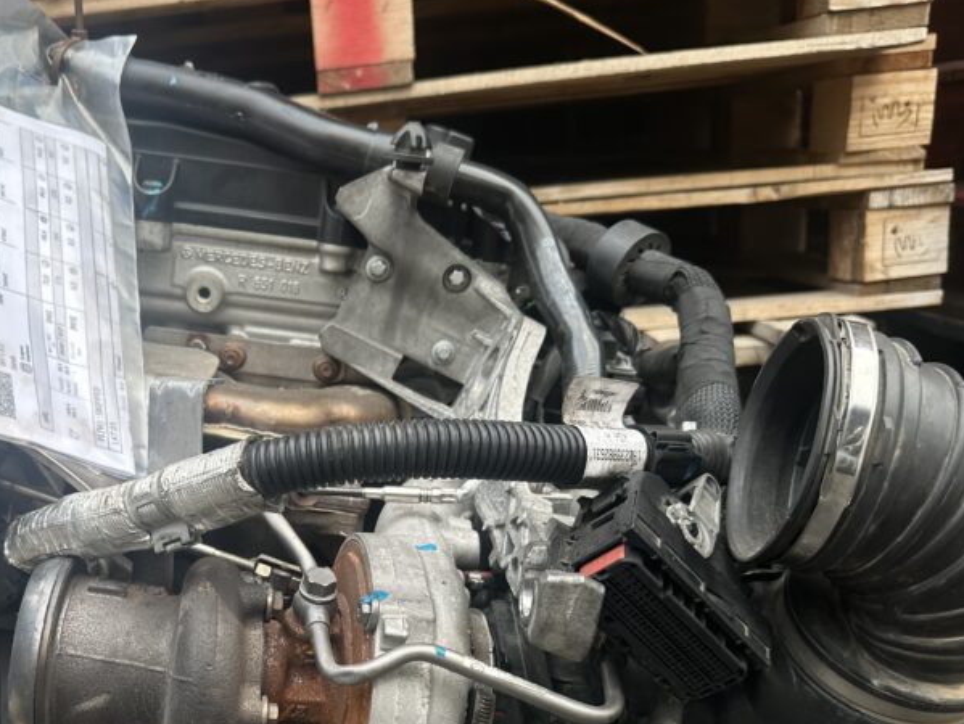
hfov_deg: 44.6
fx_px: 1142
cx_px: 277
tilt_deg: -19.2
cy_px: 608
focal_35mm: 41
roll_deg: +5.6
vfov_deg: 33.8
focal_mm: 6.86
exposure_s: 1/168
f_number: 1.78
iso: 80
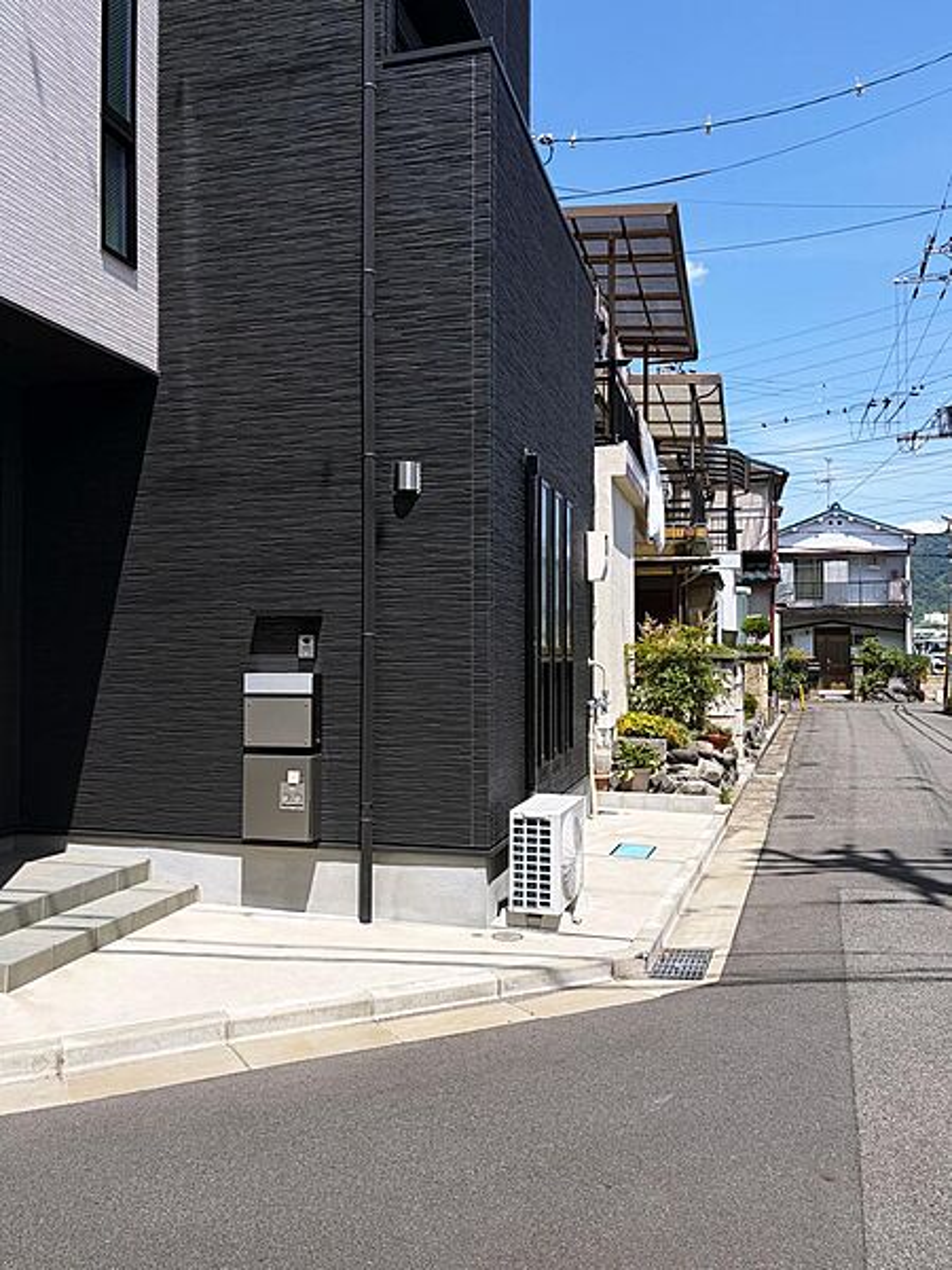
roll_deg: +1.7
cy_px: 635
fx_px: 953
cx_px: 476
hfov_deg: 53.1
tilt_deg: +1.7
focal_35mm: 26
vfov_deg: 67.3
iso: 64
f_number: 1.6
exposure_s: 1/4950
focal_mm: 5.96
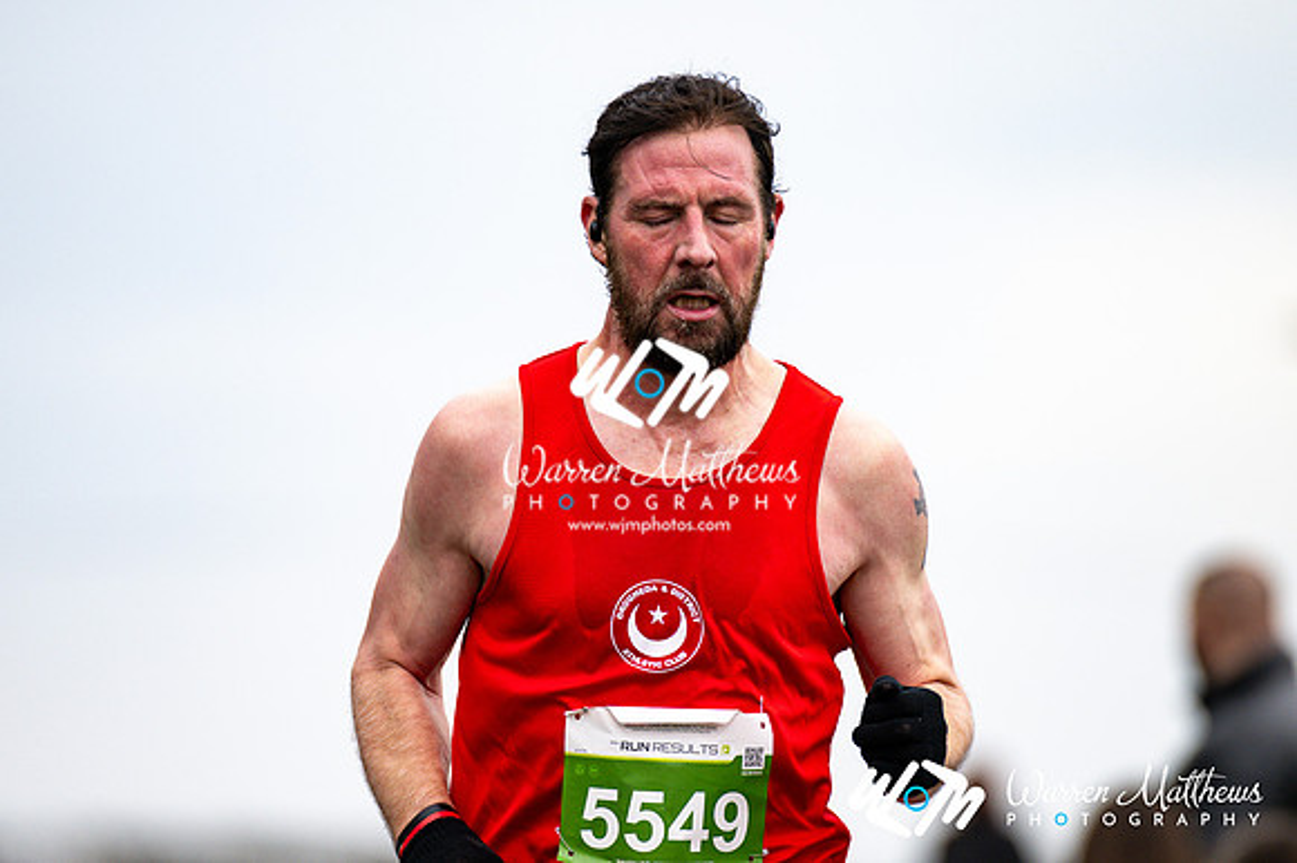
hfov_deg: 4.6
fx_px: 16203
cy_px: 432
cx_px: 648
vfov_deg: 3.1
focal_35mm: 450
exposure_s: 1/1600
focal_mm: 300
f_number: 2.8
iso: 400
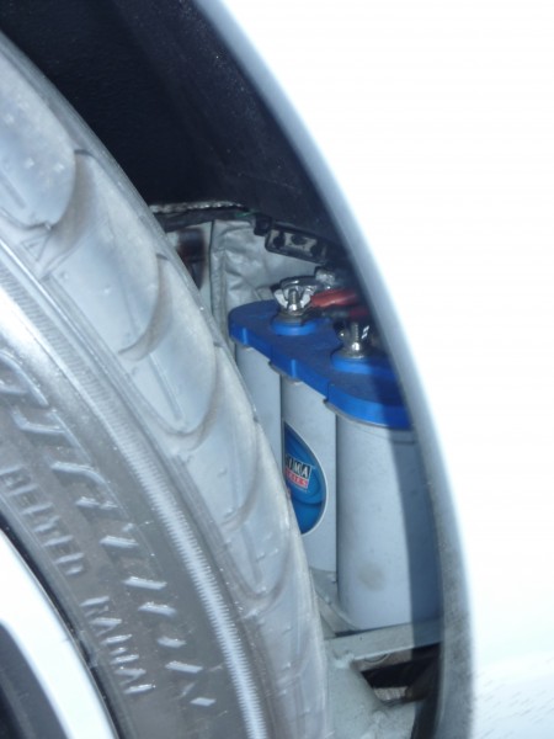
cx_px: 277
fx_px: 790
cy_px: 370
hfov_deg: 38.7
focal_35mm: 37
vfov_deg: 50.1
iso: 100
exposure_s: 1/13
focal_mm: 6.1
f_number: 3.6
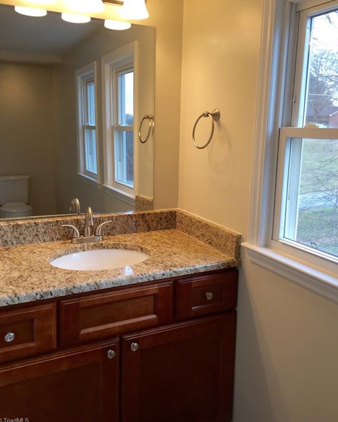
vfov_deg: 57.1
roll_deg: -1.9
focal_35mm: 31
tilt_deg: -9.1
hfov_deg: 47.1
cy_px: 194
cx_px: 170
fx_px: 388
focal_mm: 4.15
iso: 40
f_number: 2.2
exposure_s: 1/60
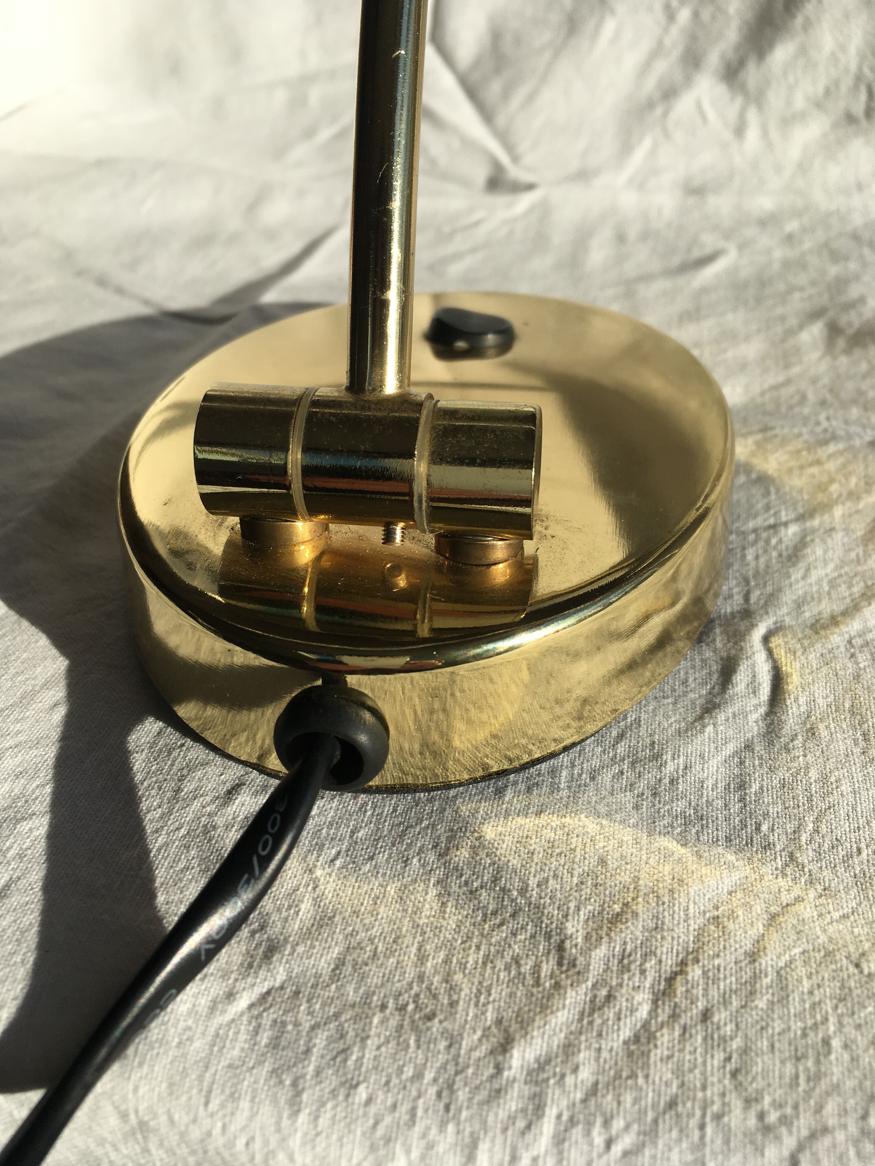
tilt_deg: -38.5
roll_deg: +2.7
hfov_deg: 48.2
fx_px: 977
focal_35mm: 29
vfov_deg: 61.7
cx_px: 438
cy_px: 583
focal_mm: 4.15
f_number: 2.2
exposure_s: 1/1672
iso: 25
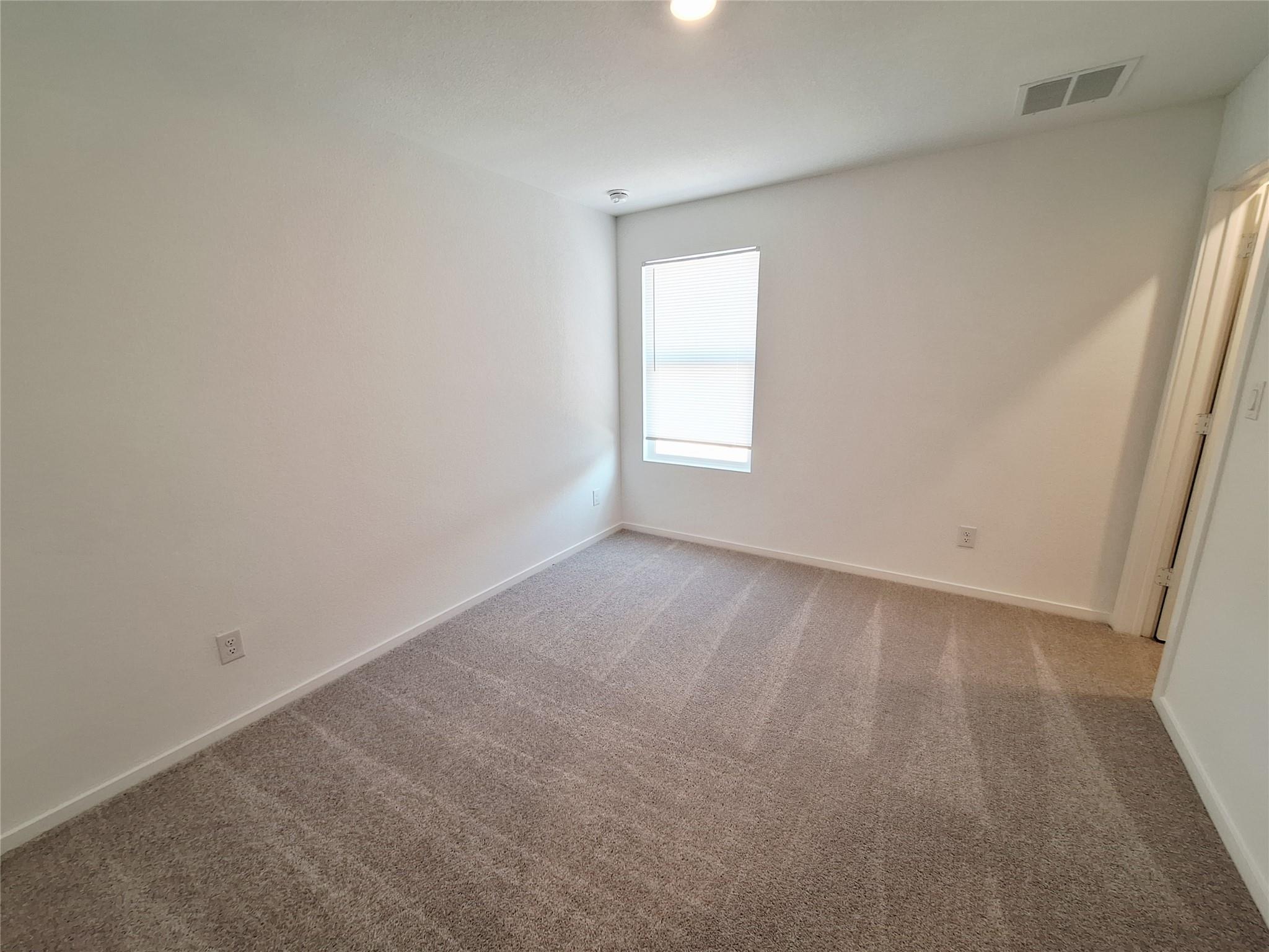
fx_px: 477
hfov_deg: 106.2
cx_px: 634
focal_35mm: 13
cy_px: 476
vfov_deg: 89.9
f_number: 2.2
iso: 80
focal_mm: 1.74
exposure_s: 1/40
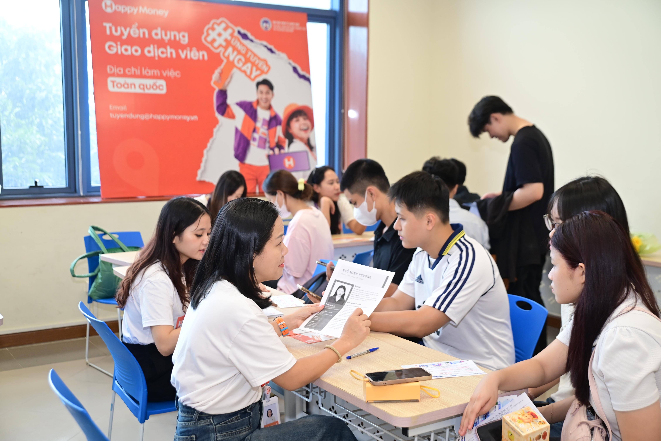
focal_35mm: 44
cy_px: 220
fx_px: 808
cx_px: 330
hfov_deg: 44.5
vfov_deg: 30.5
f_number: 4.5
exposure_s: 1/160
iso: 1000
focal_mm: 44
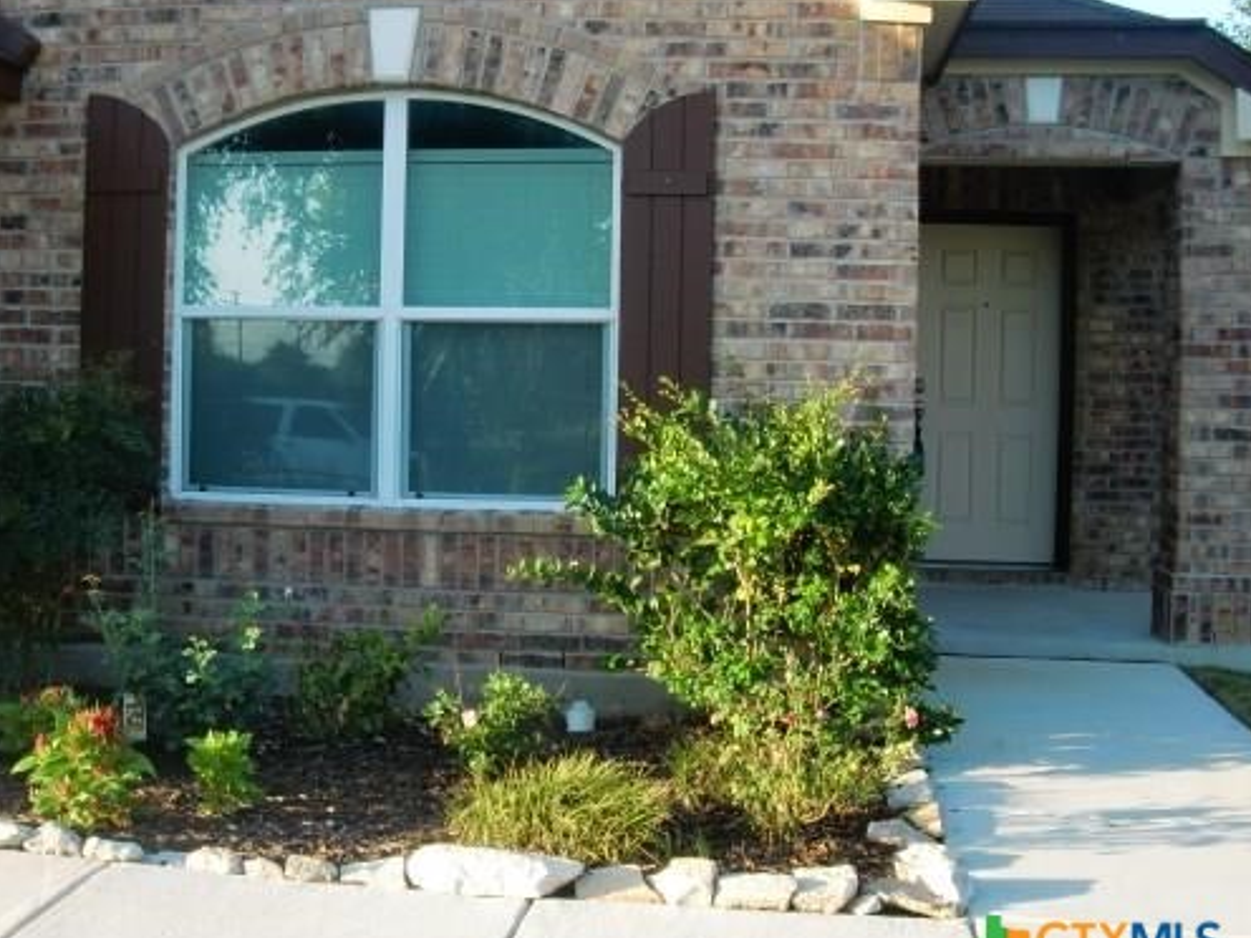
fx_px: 1771
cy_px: 411
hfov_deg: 38.6
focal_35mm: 49
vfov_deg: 29.6
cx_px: 464
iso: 64
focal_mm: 6.66
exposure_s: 1/80
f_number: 3.9
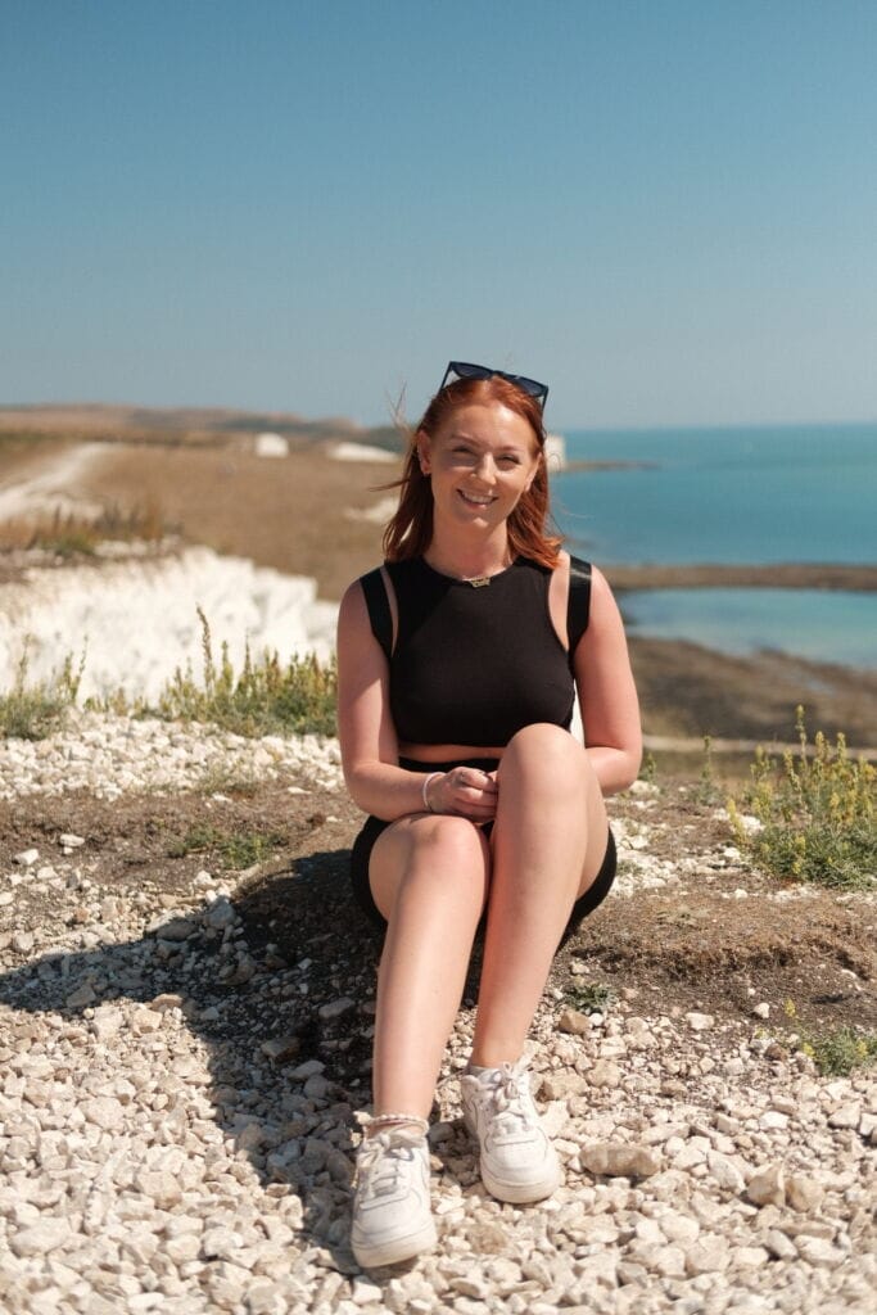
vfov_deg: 37.5
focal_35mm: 53
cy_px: 658
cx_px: 438
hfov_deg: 25.5
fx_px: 1936
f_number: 2
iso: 200
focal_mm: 35
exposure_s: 1/8000
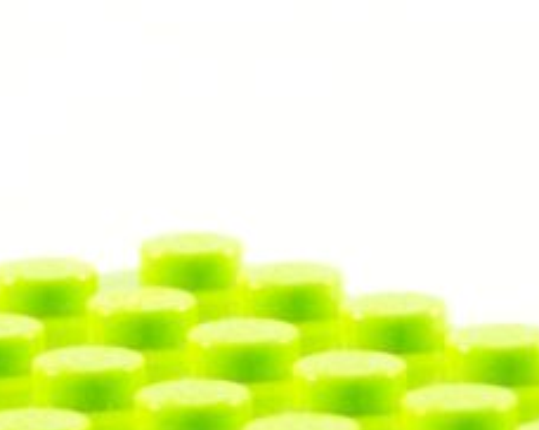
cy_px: 210
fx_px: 7348
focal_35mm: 461
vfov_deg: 3.4
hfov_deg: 4.2
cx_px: 28
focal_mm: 17.5
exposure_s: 1/60
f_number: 3.6
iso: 400
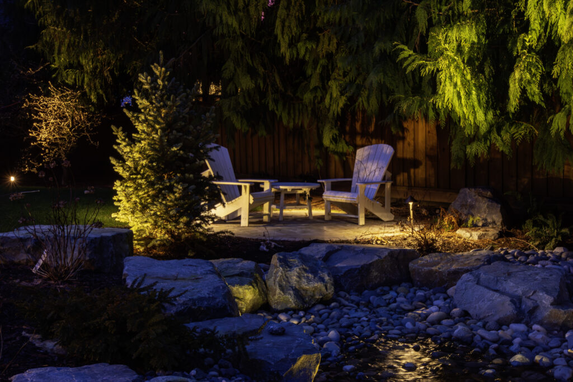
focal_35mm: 36
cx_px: 286
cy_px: 191
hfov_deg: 53.1
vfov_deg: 36.9
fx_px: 573
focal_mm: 24
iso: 1250
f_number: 11
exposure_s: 2
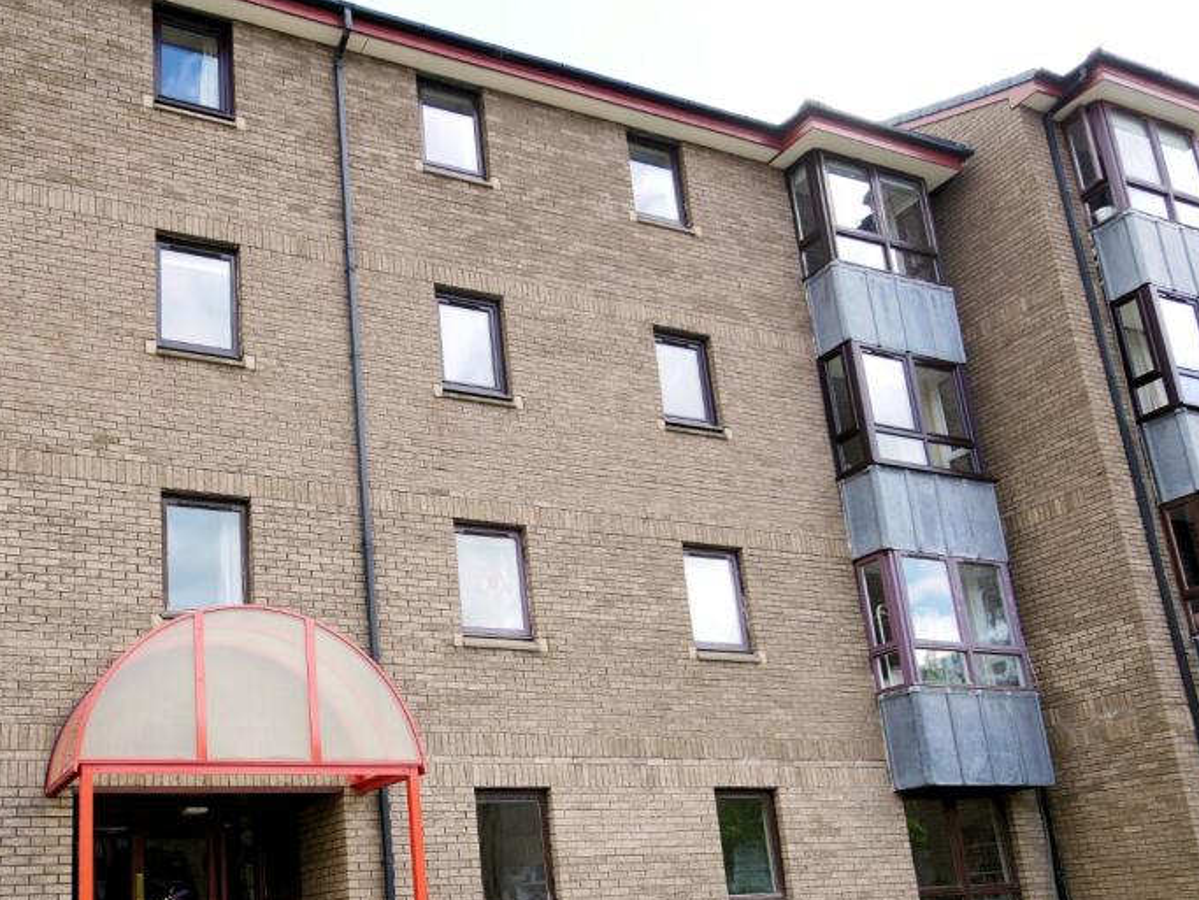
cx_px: 346
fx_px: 1144
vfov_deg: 42.0
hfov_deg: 53.5
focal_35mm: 33
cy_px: 643
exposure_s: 1/200
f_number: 5
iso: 200
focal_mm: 11
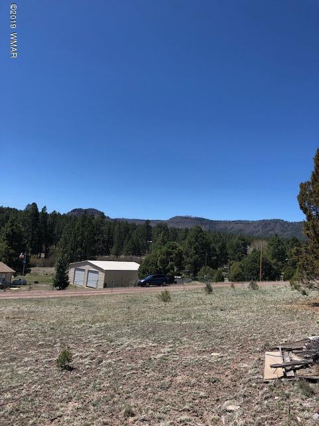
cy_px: 213
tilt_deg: +6.8
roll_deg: -3.8
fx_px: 344
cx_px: 160
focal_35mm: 28
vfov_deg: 63.4
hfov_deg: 49.7
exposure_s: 1/1845
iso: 20
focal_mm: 3.99
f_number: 1.8
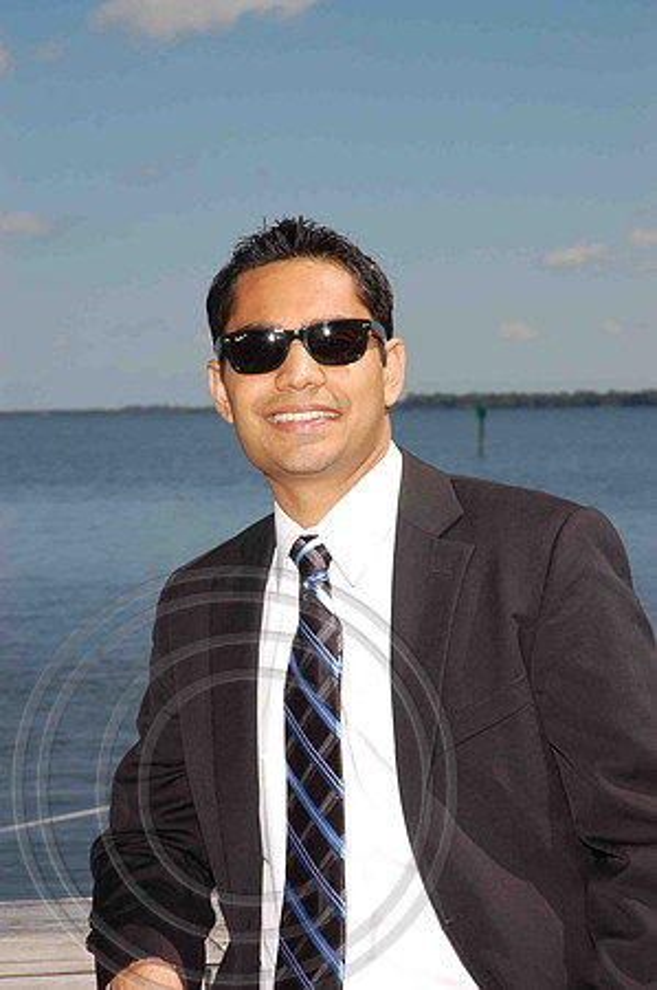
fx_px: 2881
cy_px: 495
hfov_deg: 13.0
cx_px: 328
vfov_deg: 19.5
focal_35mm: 105
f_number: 10
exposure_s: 1/500
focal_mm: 70
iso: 200
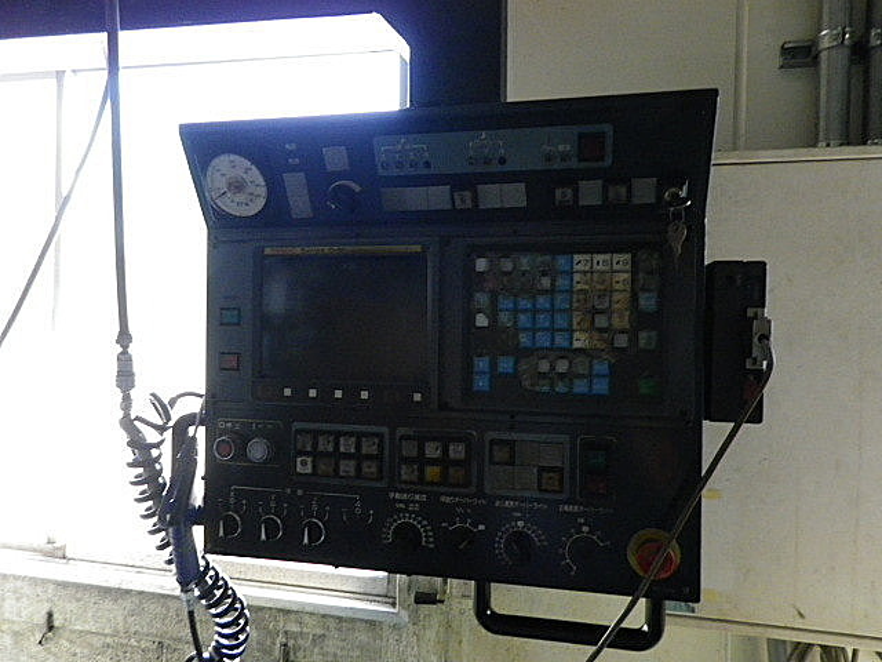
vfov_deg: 54.9
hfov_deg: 69.4
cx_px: 441
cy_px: 331
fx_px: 637
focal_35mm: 25
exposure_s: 1/30
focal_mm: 4.5
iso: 400
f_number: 3.5
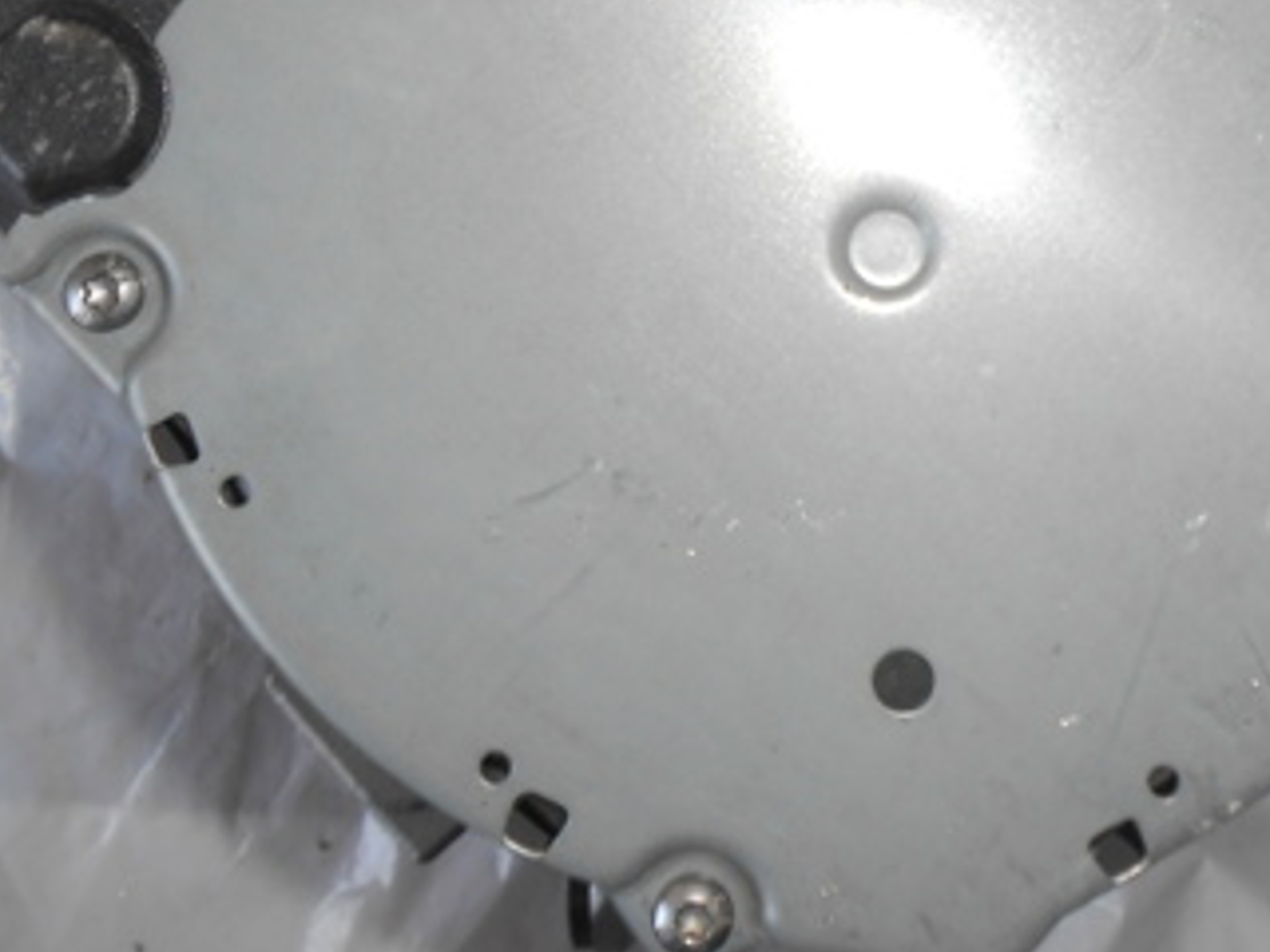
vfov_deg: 27.1
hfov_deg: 36.8
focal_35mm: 52
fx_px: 1908
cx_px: 714
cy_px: 103
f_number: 3.5
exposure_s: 1/30
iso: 80
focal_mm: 4.6
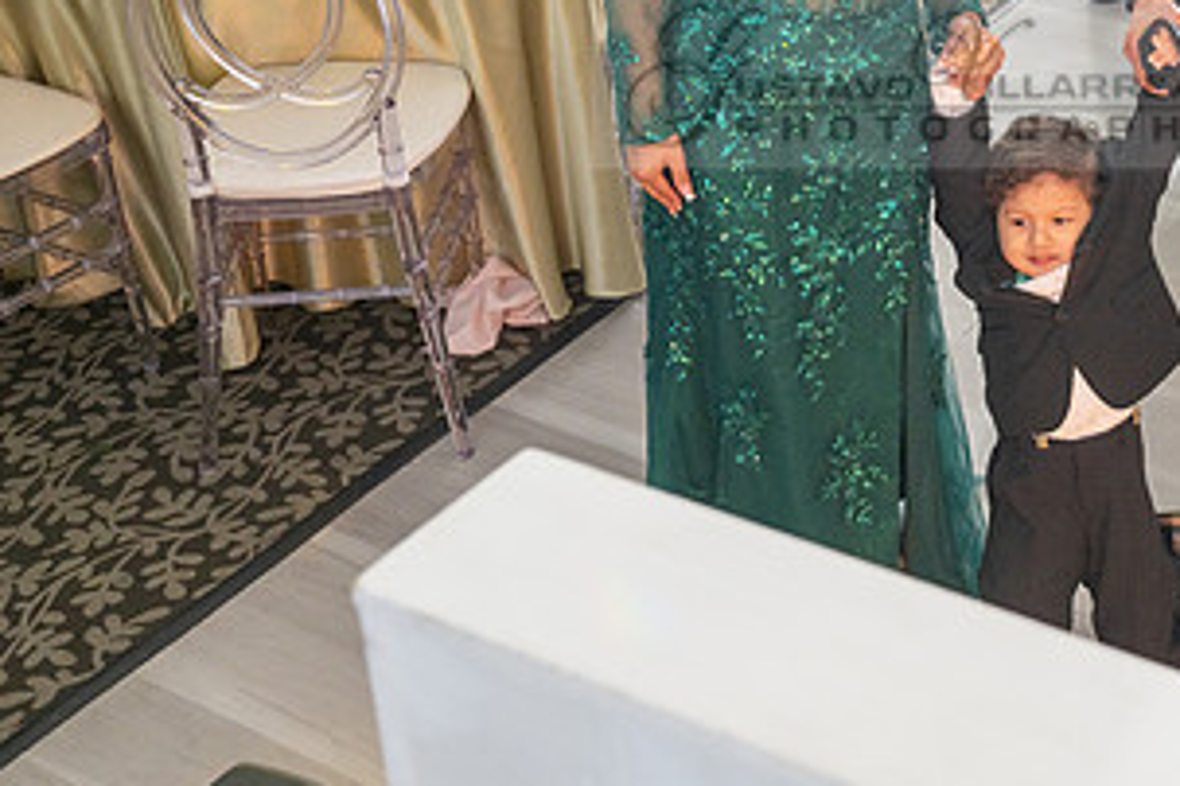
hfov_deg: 29.4
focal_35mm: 67
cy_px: 76
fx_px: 2196
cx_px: 931
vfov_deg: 19.9
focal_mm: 35
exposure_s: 1/60
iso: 500
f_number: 4.5
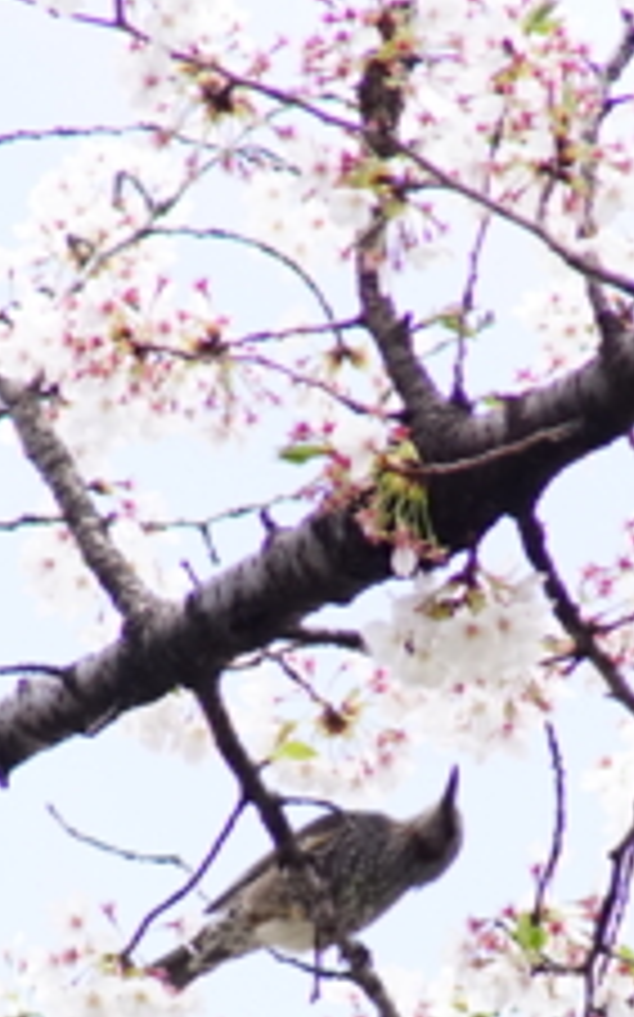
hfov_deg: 1.5
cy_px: 871
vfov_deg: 2.4
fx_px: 23944
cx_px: 387
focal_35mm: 865
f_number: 8
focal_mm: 300
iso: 2500
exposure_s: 1/800
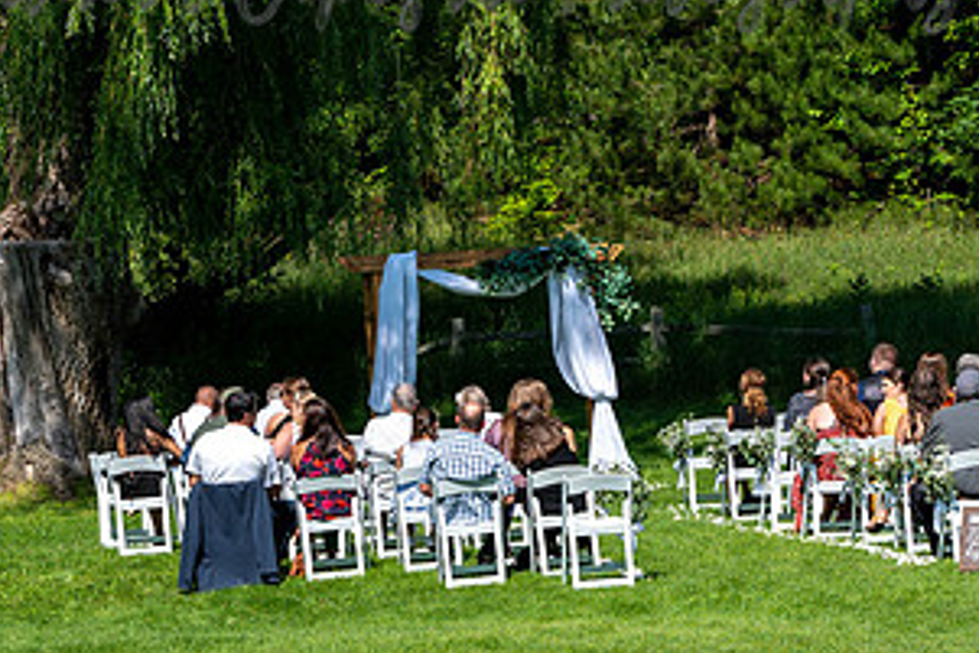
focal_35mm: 179
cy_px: 486
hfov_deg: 11.5
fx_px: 4870
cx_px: 660
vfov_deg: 7.7
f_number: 7.1
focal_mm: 70
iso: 100
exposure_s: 1/400
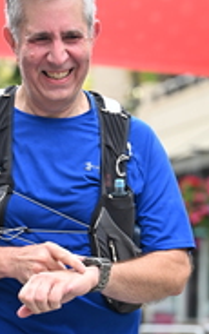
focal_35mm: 213
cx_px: 21
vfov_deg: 9.8
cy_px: 214
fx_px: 1941
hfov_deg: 6.2
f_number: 2.8
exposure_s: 1/1000
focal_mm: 70
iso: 400
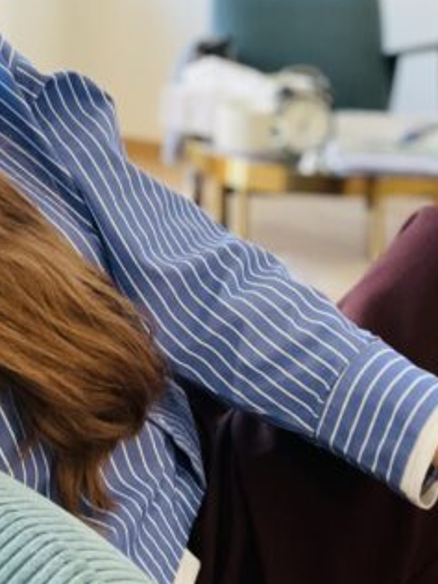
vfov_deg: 31.9
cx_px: 100
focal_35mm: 57
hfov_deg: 25.3
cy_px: 39
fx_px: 962
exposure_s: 1/50
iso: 250
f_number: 2.2
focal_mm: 2.71
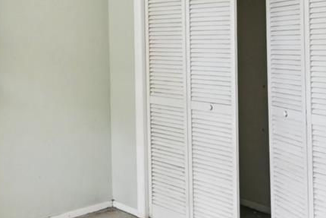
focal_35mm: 52
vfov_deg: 25.3
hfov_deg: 36.8
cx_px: 64
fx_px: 471
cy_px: 27
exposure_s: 1/13
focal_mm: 14
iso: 400
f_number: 8
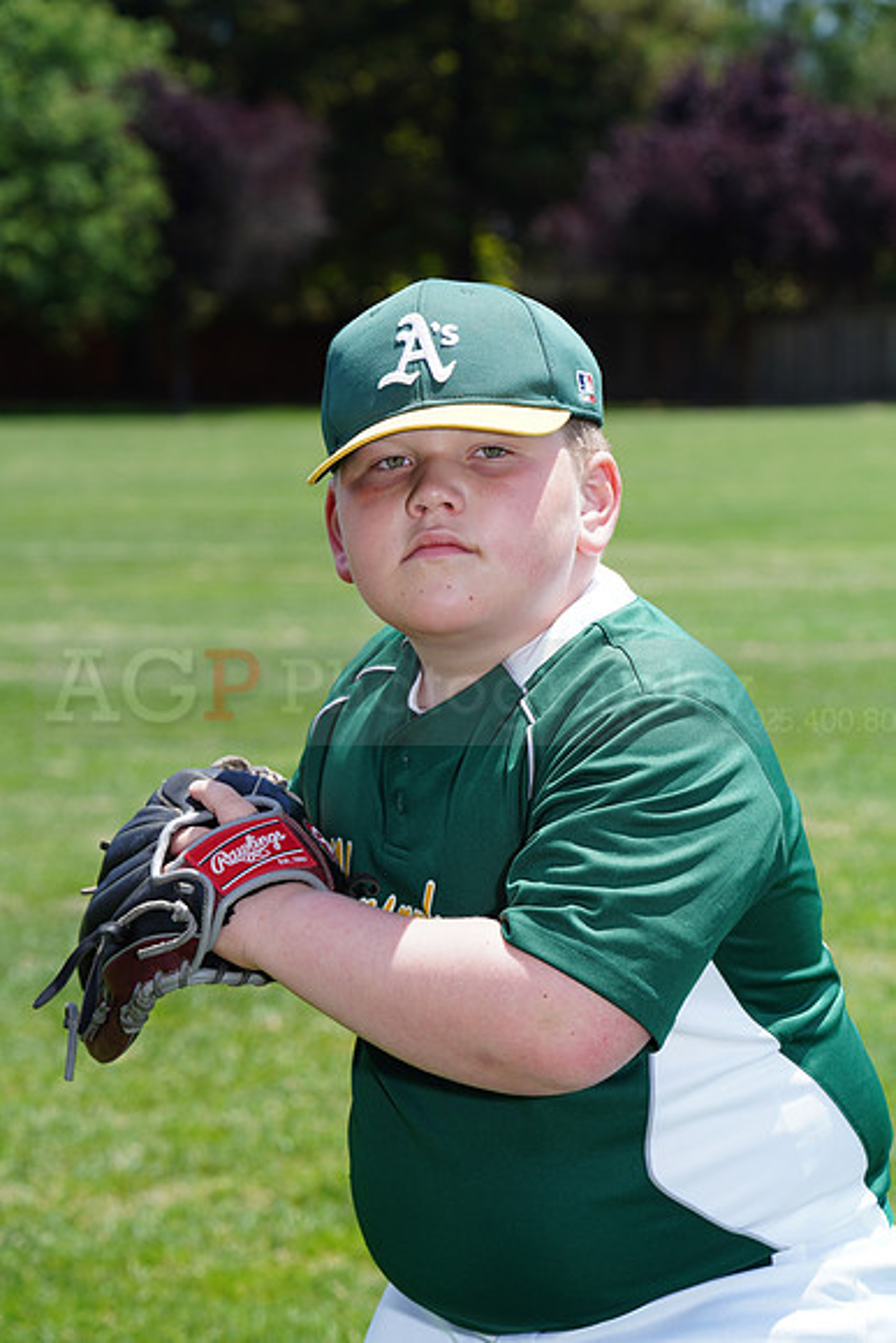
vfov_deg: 13.6
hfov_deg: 9.1
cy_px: 672
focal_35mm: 151
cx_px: 448
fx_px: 5634
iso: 200
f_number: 10
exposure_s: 1/200
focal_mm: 151
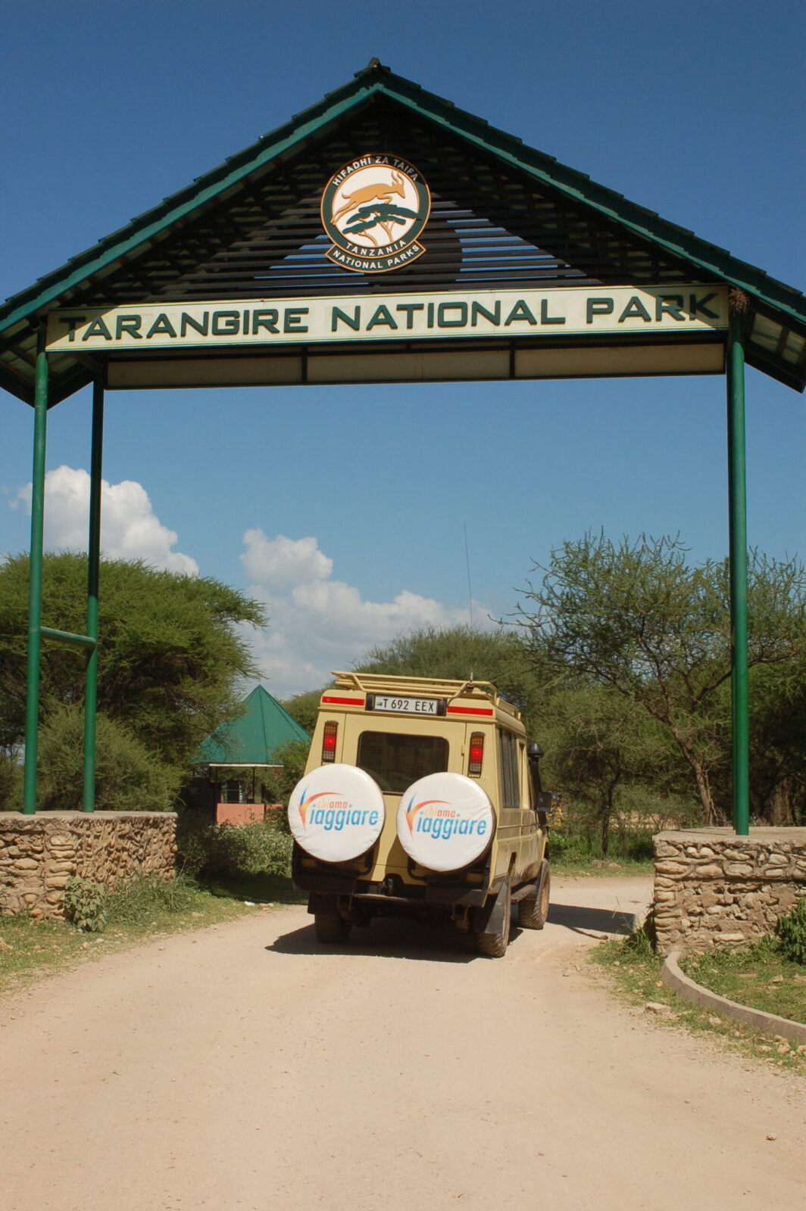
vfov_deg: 41.1
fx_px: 1615
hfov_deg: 28.0
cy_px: 606
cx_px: 403
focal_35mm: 48
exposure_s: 1/400
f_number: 10
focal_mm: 32
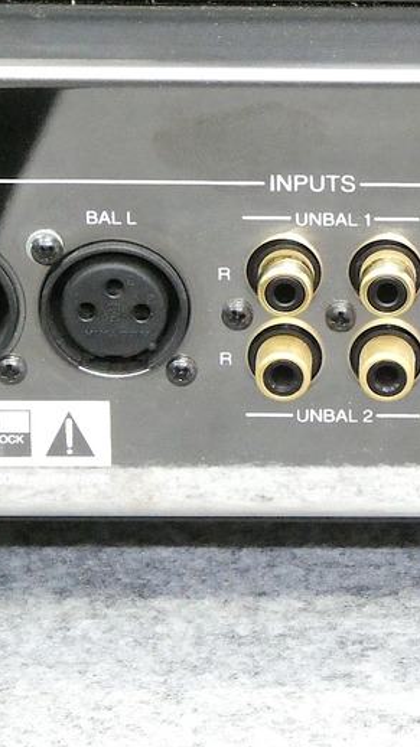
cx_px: 449
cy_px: 323
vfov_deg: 6.7
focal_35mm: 323
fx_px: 6401
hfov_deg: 3.8
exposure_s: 1/25
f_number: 5.5
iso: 1600
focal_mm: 28.7
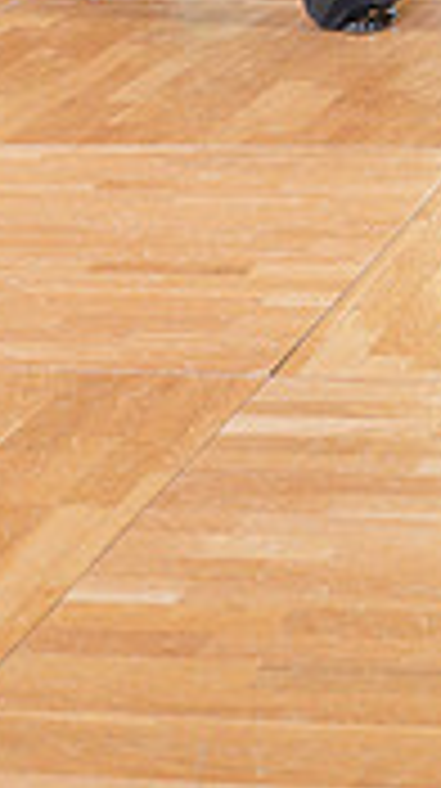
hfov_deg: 8.1
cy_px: -419
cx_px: 623
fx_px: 3045
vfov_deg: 13.8
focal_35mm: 146
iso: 2000
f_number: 5.6
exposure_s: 1/200
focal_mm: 28
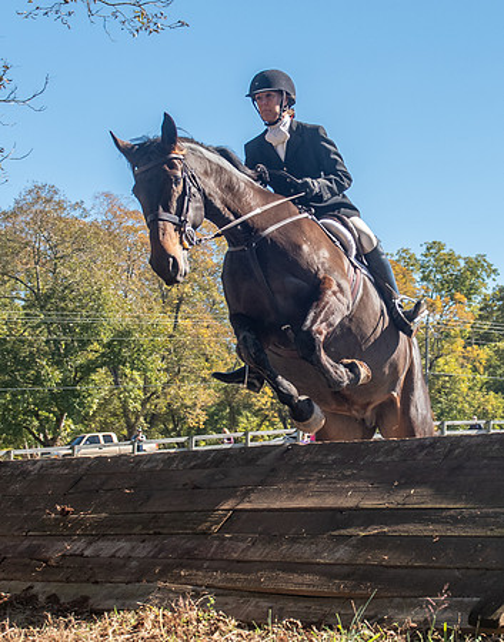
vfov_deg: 23.8
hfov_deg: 18.7
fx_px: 1523
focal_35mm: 81
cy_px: 320
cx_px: 355
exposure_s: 1/320
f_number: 4
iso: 400
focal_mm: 32
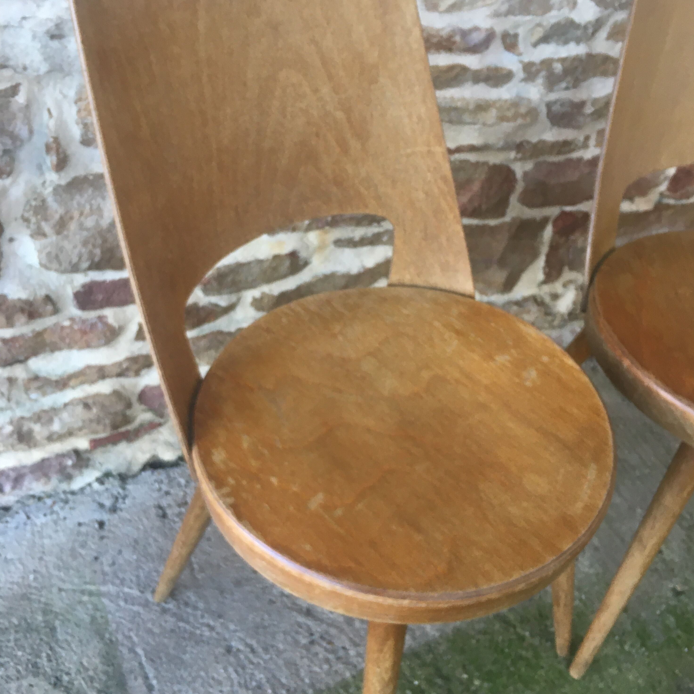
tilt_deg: -39.5
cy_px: 342
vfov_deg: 47.2
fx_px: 794
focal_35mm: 35
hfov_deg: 47.2
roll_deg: -6.0
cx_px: 349
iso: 40
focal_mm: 4.15
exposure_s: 1/33
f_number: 2.2
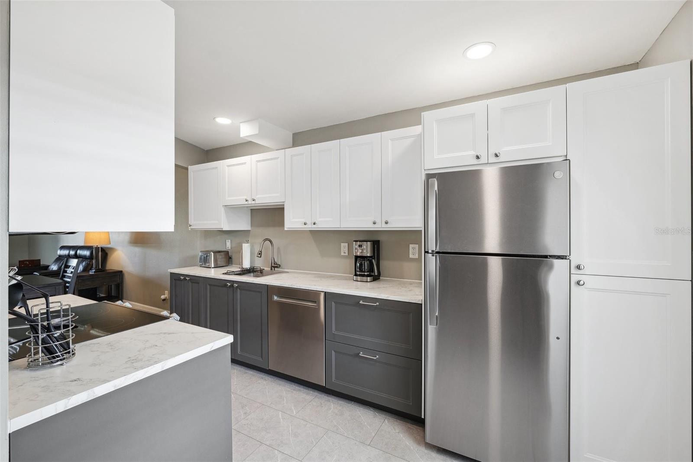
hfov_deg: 104.3
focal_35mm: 14
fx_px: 269
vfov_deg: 81.2
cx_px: 346
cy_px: 231
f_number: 8
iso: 400
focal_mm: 14
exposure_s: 1/8
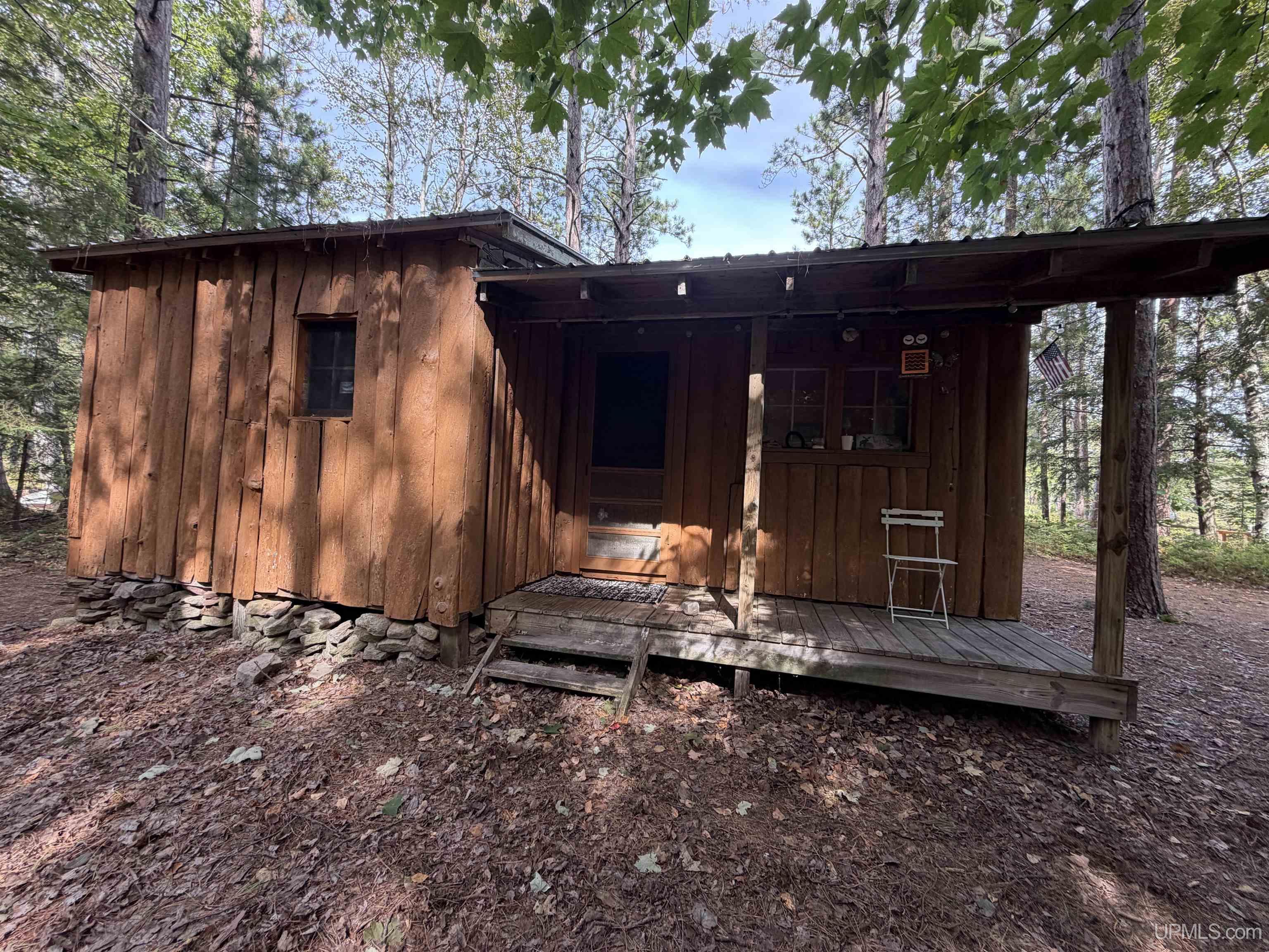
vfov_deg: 85.7
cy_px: 476
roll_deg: -2.9
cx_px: 634
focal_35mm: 14
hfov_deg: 102.1
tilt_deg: +0.0
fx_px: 513
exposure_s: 1/121
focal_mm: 2.22
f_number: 2.2
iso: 125
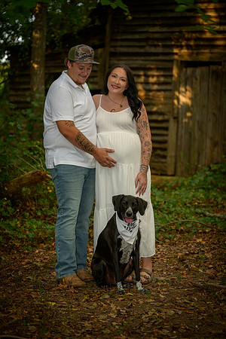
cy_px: 170
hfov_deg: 13.0
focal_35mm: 105
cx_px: 113
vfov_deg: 19.5
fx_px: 989
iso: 200
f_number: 3.3
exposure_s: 1/60
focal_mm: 105
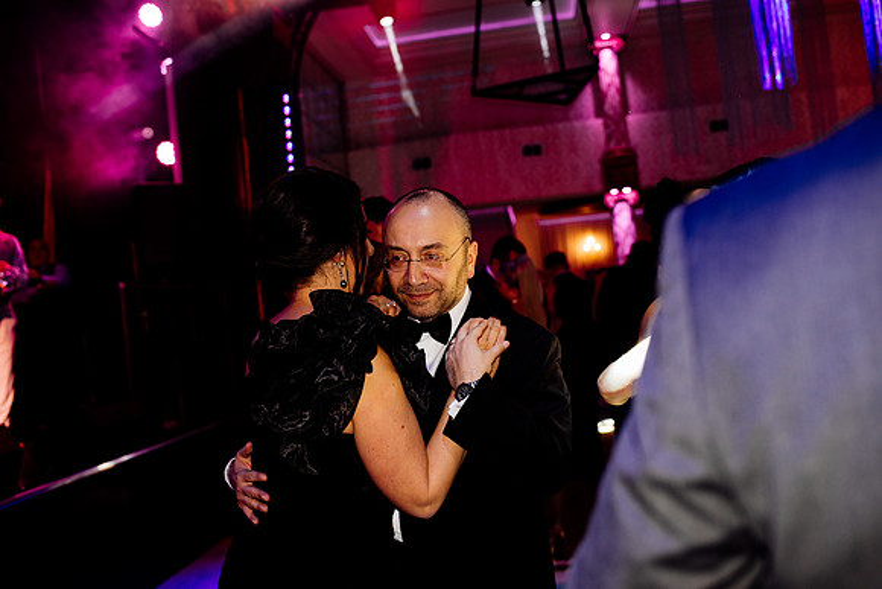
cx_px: 441
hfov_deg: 54.4
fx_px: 858
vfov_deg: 37.9
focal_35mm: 35
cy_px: 294
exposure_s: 1/200
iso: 1000
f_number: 2.8
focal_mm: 35
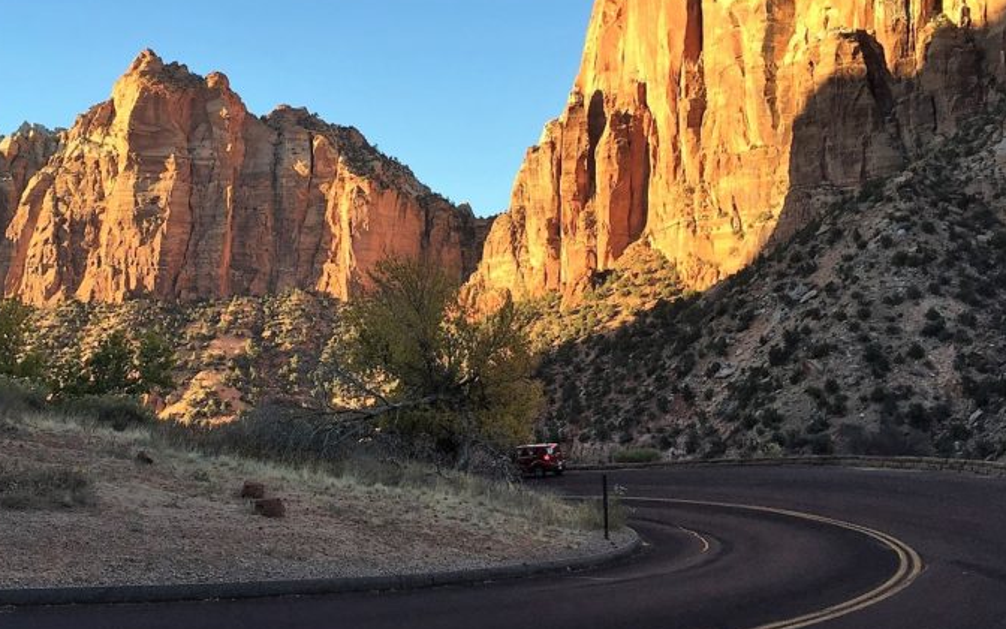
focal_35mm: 38
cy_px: 230
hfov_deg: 51.3
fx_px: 1042
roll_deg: -1.0
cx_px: 410
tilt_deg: +7.3
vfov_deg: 33.4
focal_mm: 4.15
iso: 32
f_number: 2.2
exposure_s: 1/353
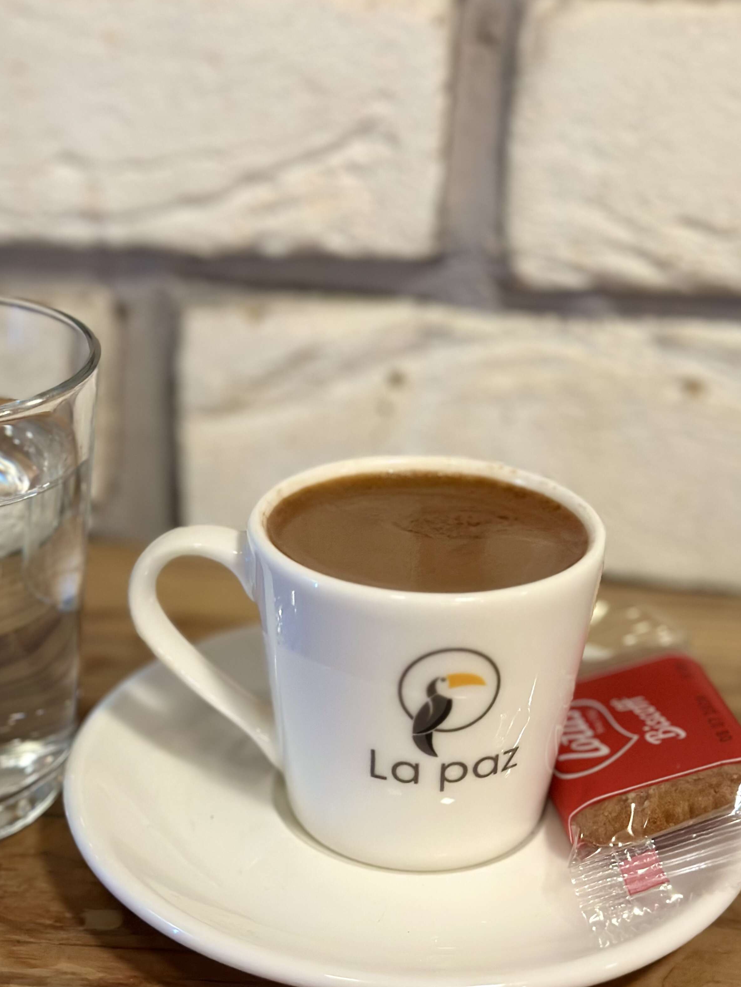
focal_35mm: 61
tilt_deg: -21.8
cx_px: 319
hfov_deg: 24.0
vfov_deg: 31.7
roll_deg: -0.8
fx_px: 1741
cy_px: 464
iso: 320
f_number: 1.78
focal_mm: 6.86
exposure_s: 1/50
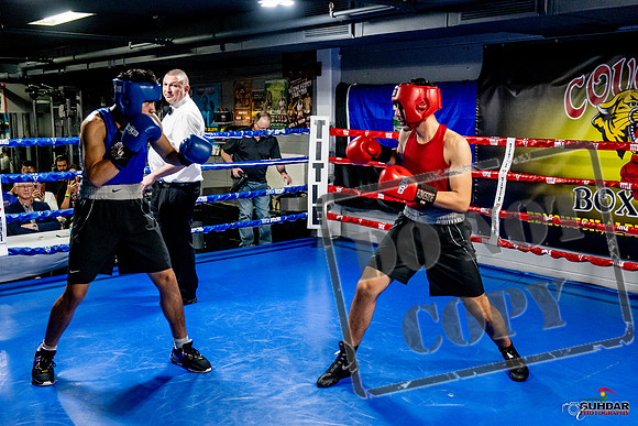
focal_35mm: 39
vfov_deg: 34.2
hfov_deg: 49.5
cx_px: 319
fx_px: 691
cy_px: 213
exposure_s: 1/800
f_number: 2.8
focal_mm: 26
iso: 5000
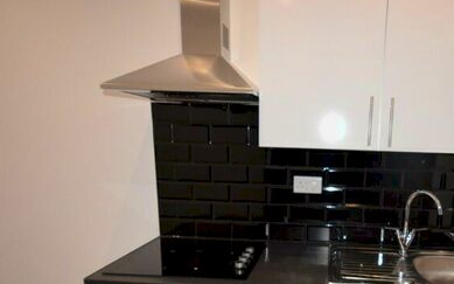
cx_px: 315
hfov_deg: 36.4
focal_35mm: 55
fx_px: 680
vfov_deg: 23.3
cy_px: 210
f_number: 5.6
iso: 800
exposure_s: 1/100
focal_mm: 20
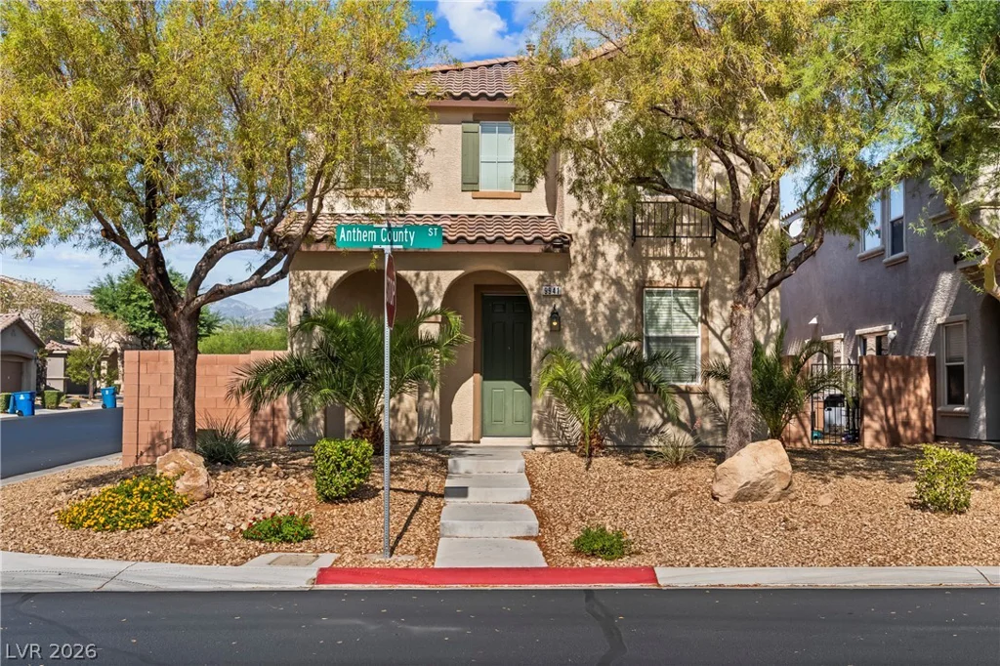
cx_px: 500
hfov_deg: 46.4
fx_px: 1166
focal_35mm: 42
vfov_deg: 31.9
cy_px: 333
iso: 400
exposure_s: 1/8000
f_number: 8
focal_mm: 28
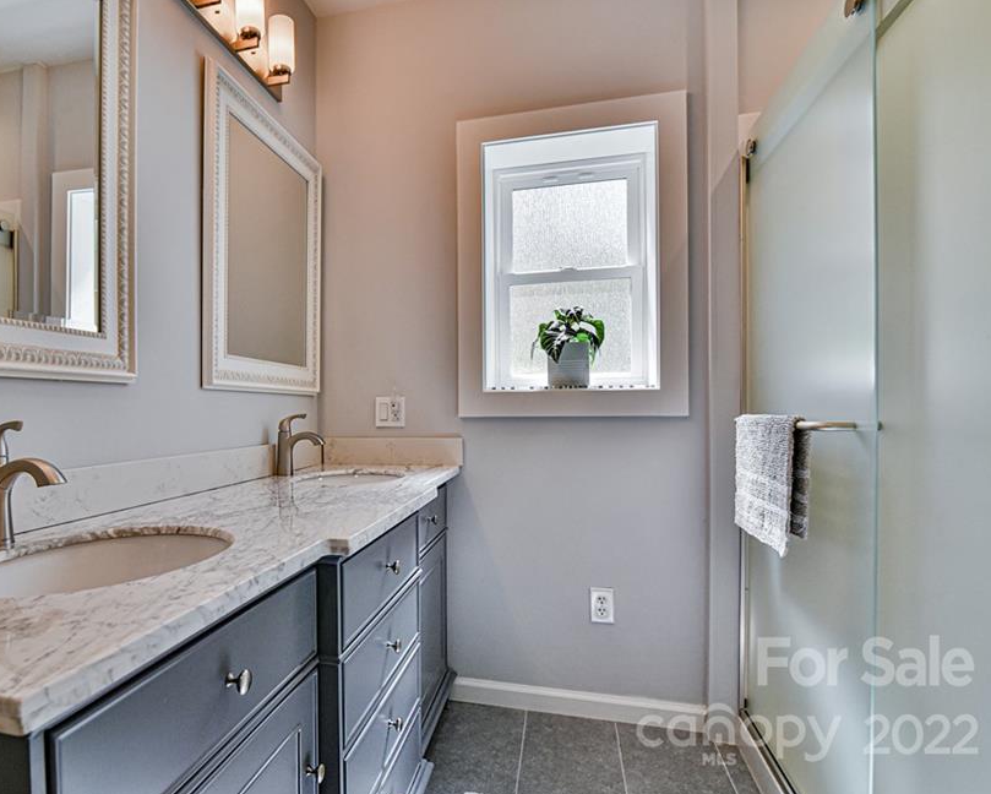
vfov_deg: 70.9
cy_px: 396
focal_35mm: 19
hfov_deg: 81.8
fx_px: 558
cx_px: 376
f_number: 8
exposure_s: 1/250
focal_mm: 16
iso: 1600
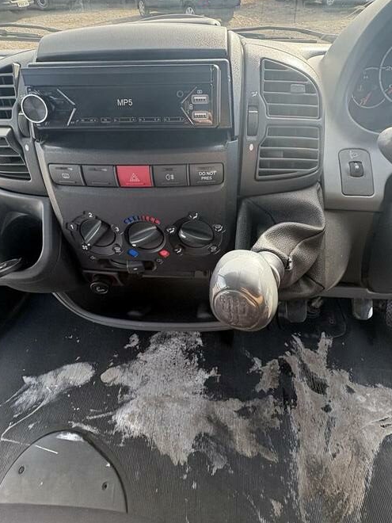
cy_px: 211
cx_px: 208
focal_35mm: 19
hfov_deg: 68.6
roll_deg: +0.4
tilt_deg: -40.0
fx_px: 287
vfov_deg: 83.7
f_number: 2.2
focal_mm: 2.22
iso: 125
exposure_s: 1/141
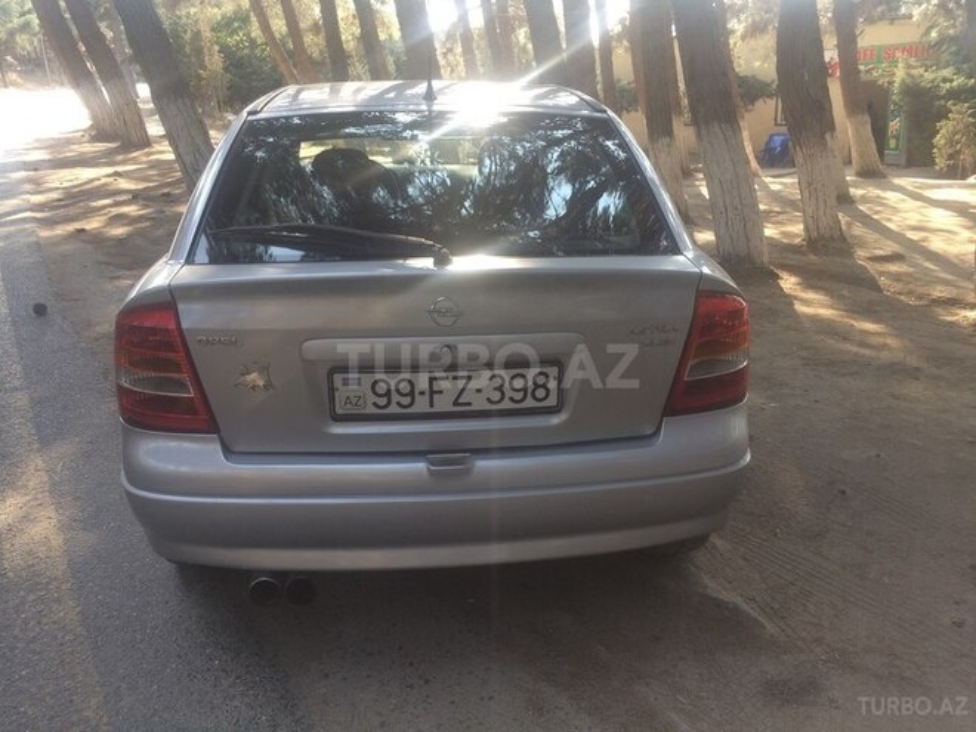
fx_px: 818
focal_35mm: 29
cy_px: 366
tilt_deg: -17.3
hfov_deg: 61.7
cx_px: 488
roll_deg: +1.9
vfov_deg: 48.2
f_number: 2.2
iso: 32
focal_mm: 4.15
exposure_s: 1/119
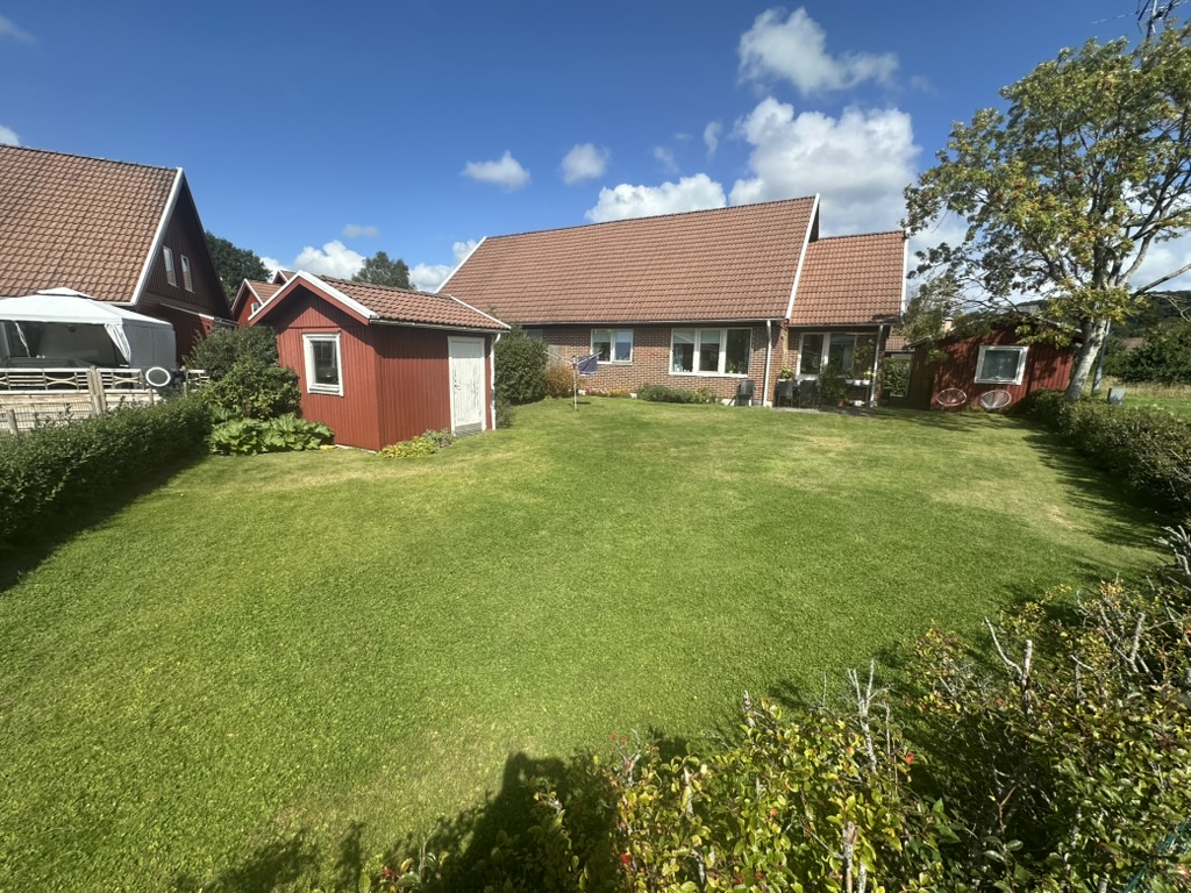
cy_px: 446
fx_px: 482
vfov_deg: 85.7
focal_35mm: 14
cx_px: 596
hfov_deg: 102.1
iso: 40
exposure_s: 1/1825
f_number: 2.2
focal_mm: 2.22
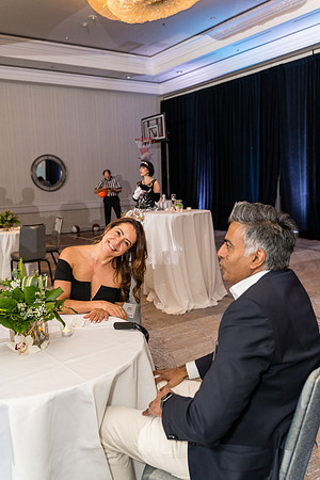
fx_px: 427
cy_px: 240
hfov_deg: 41.1
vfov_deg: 58.7
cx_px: 160
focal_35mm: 32
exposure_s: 1/200
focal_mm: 32
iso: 1600
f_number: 3.5
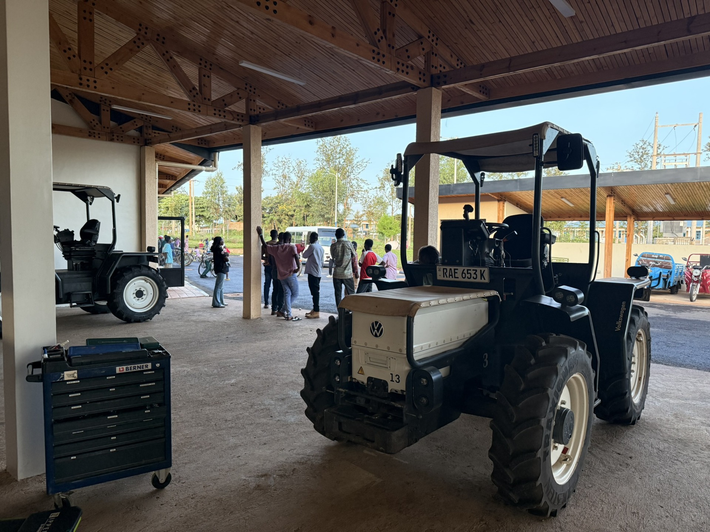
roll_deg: -0.7
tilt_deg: -4.2
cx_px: 355
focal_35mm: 24
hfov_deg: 71.6
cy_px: 266
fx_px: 492
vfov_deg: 56.8
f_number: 1.78
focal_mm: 6.76
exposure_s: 1/60
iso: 320
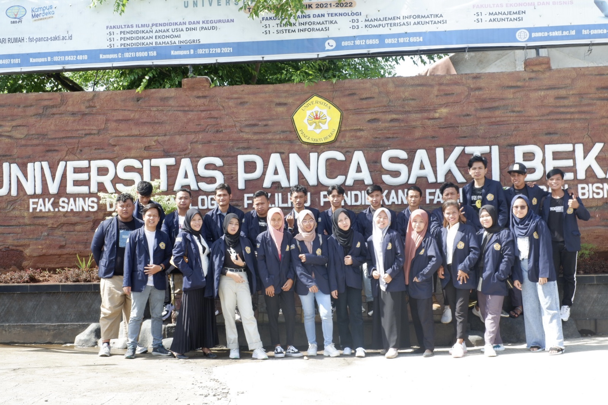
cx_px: 304
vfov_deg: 25.5
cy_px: 202
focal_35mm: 53
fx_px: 895
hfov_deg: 37.5
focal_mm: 35
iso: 200
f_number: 11
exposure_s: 1/60
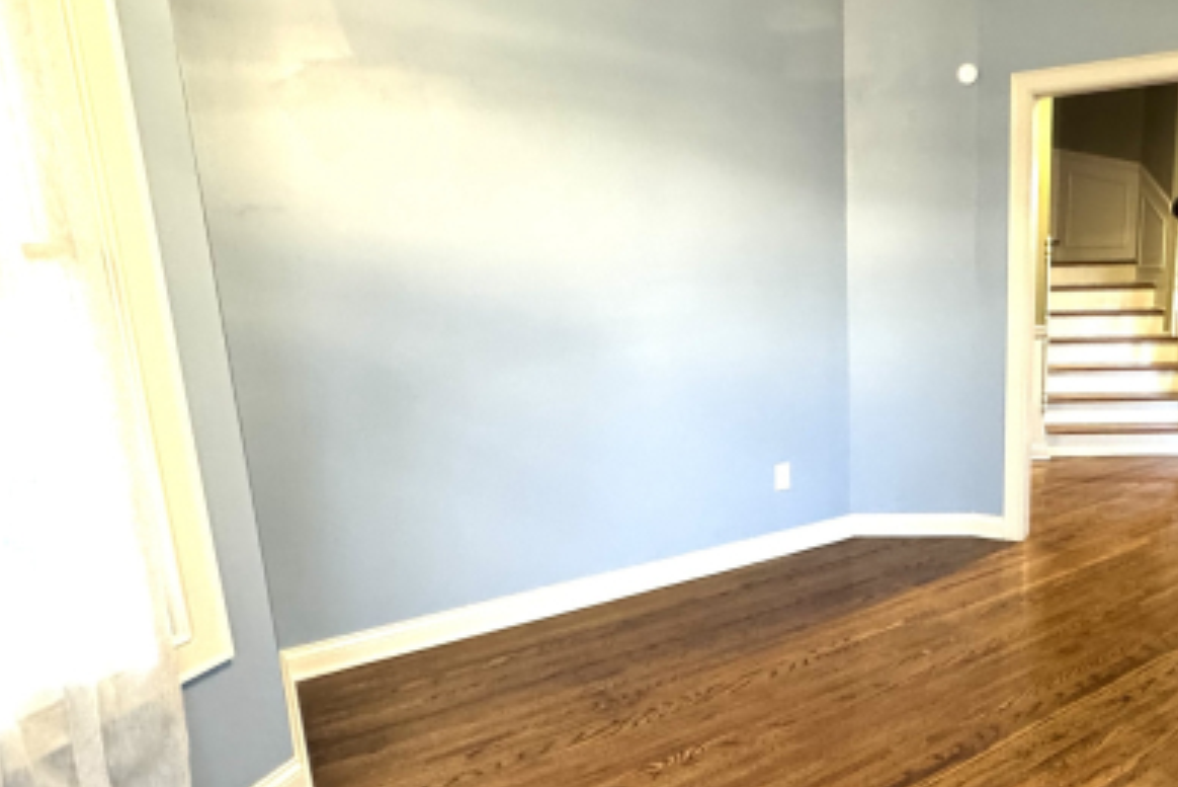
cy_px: 431
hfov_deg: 68.0
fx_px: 818
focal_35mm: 25
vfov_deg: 51.2
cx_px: 846
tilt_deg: -12.8
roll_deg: +0.7
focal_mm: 2.22
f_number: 2.2
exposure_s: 1/60
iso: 1000
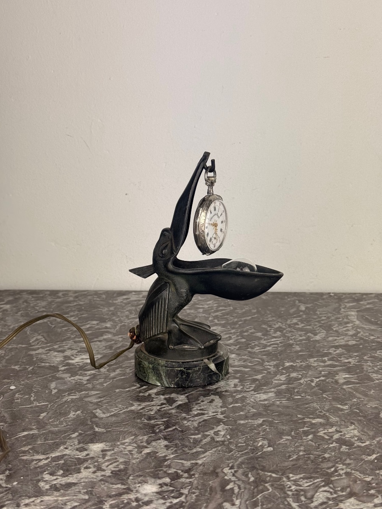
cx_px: 191
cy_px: 254
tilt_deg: -12.2
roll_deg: -0.2
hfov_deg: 30.3
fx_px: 706
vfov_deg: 39.7
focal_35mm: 48
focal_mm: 6.76
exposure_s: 1/271
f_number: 1.78
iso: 64
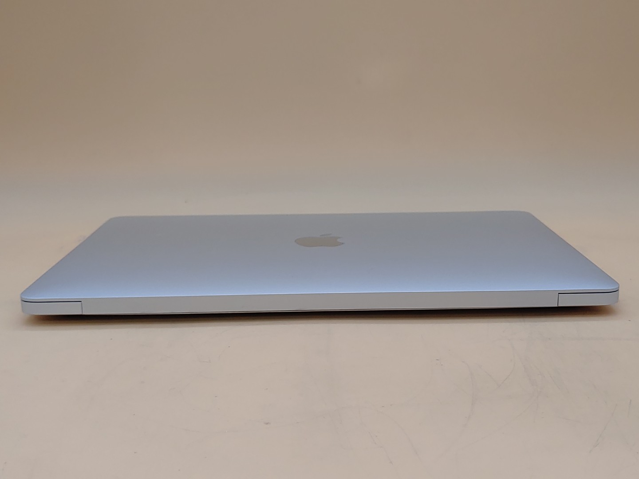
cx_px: 320
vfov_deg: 32.9
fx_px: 812
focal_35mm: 44
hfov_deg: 42.9
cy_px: 240
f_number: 1.8
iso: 50
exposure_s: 1/157
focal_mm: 4.36
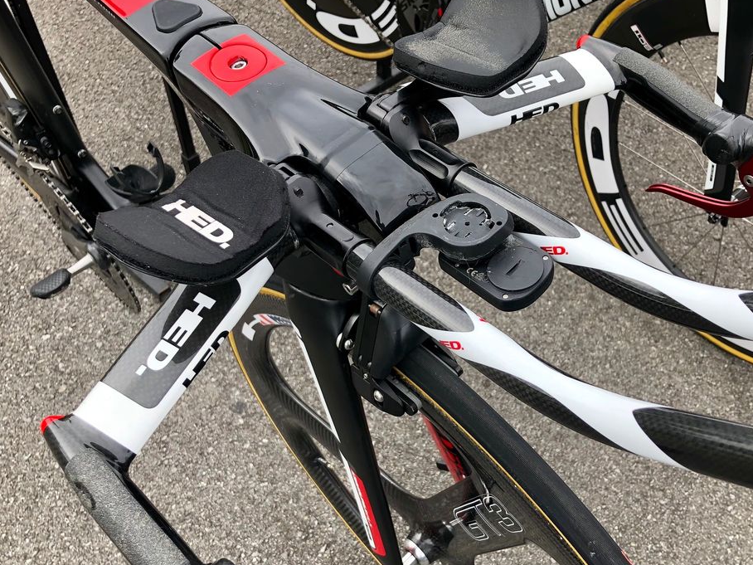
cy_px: 336
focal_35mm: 37
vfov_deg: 38.5
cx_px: 443
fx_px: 805
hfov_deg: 49.9
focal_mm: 3.99
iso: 20
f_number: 1.8
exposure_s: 1/393
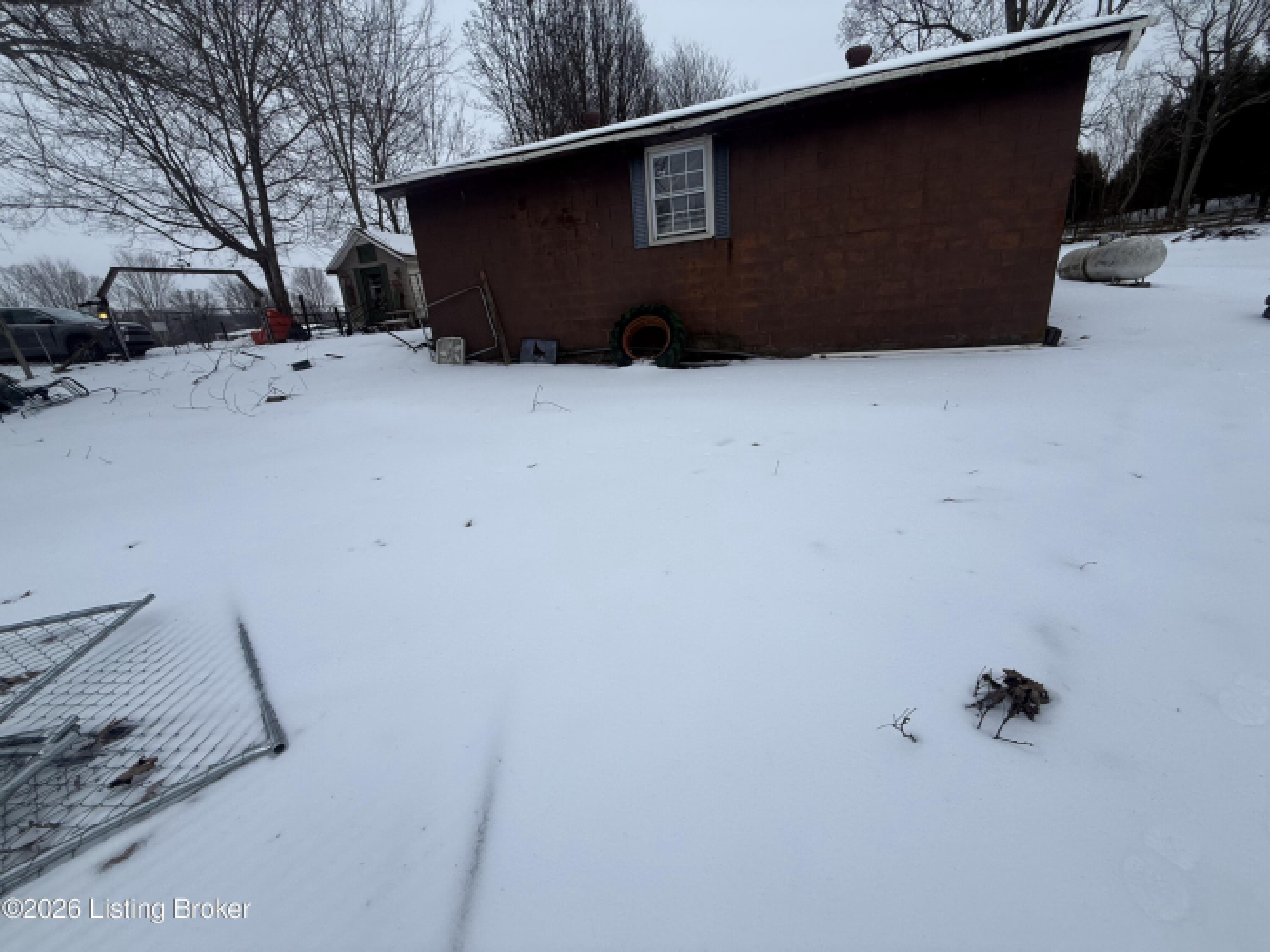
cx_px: 635
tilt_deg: -16.3
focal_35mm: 14
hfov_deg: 102.1
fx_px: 514
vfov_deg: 85.7
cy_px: 476
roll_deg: +6.1
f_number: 2.2
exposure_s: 1/638
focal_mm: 2.22
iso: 50
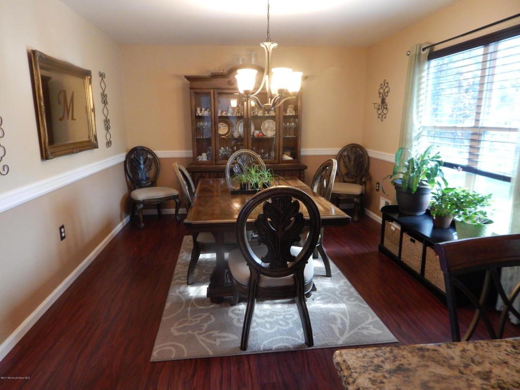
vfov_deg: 58.9
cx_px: 260
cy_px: 195
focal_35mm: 23
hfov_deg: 73.9
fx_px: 346
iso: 400
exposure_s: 1/20
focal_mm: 4
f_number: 3
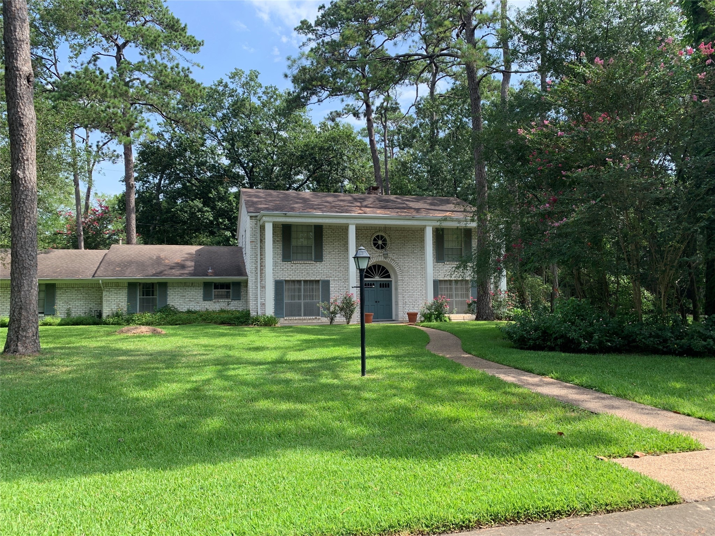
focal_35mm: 26
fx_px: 537
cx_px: 358
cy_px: 268
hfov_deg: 67.3
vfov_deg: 53.1
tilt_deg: +2.5
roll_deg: +1.0
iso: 25
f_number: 1.8
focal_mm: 4.25
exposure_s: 1/789
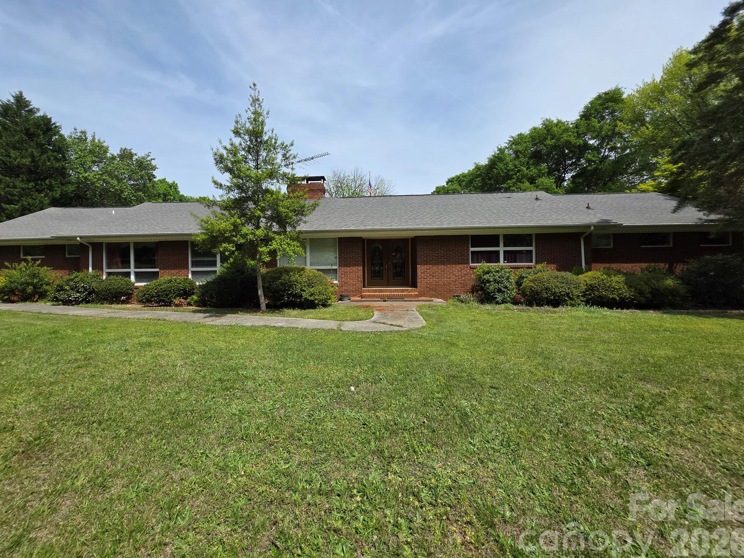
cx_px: 354
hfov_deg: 102.0
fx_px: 301
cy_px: 270
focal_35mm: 14
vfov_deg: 85.6
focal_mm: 2.2
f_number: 1.9
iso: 40
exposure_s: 1/2897
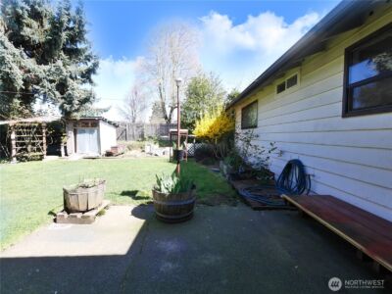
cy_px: 147
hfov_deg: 102.1
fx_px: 159
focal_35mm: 14
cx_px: 196
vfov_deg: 85.7
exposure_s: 1/160
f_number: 5.6
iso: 200
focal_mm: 7
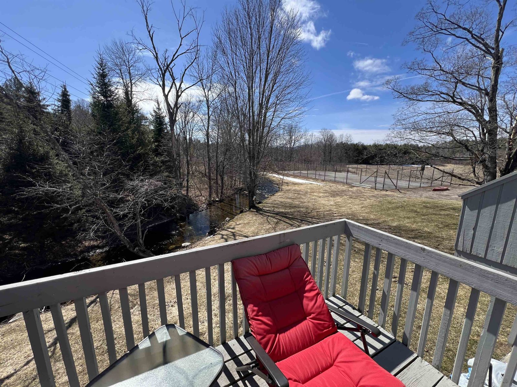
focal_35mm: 13
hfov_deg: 106.2
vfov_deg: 89.9
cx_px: 258
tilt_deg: -11.5
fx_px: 194
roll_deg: -0.7
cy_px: 194
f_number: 1.8
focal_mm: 1.57
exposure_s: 1/943
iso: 32
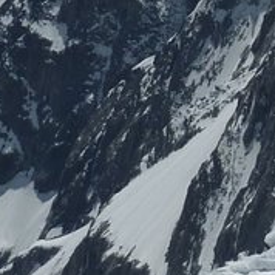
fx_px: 1537
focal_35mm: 171
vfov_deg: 10.0
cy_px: -108
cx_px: 409
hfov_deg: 9.9
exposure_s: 1/400
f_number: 10
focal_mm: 4.9
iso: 80
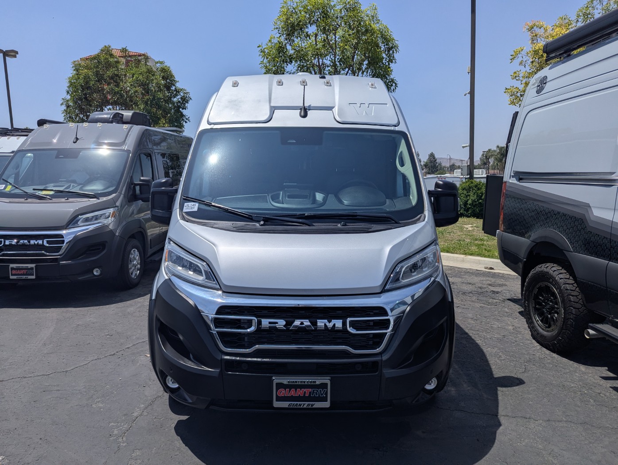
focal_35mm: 24
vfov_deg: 56.9
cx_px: 309
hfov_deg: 71.5
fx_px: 429
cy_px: 232
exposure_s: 1/7092
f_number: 1.85
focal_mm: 6.81
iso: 45
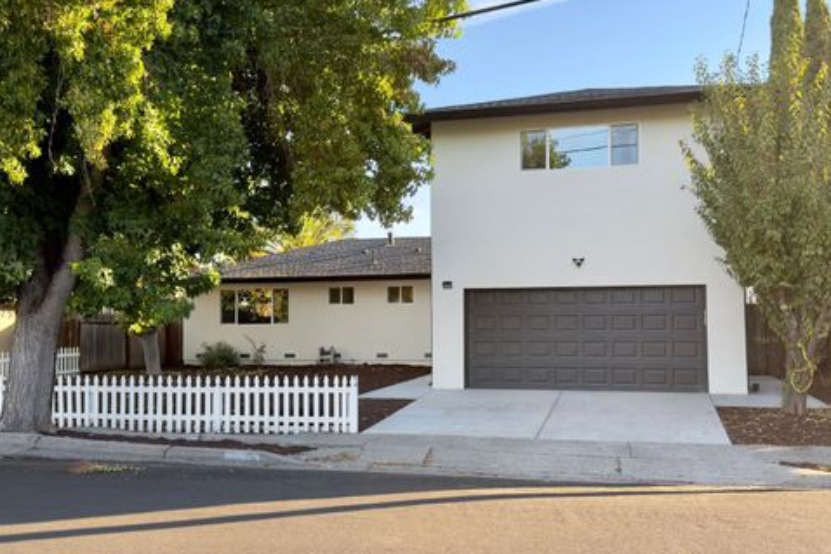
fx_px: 854
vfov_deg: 36.0
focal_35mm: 37
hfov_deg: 51.9
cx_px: 431
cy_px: 293
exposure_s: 1/592
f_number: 1.78
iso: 100
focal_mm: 6.76
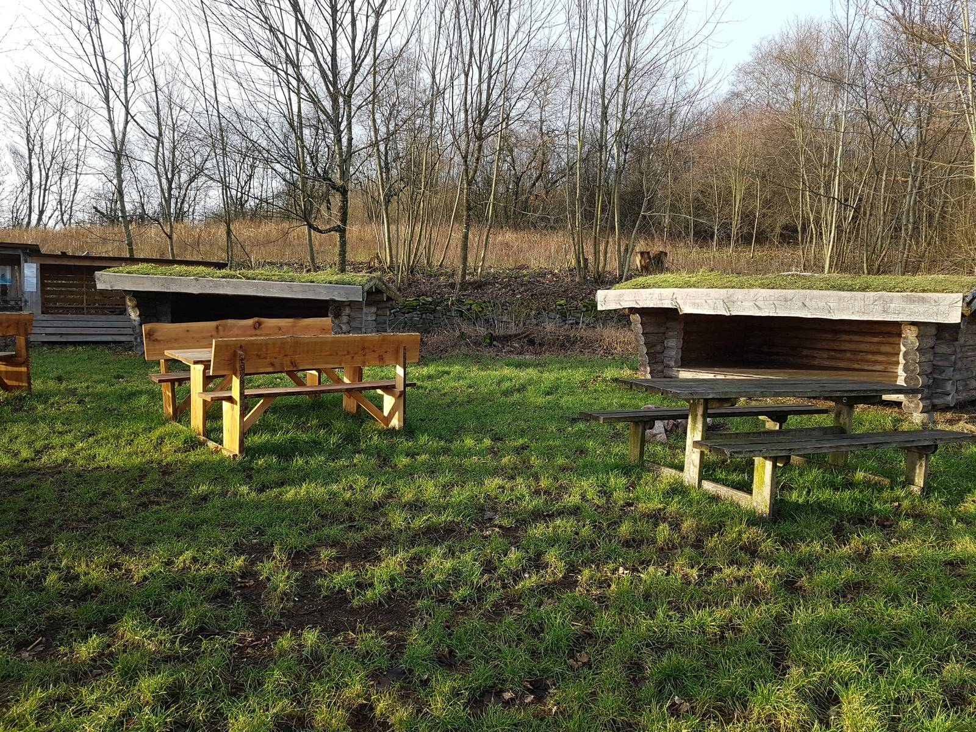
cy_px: 366
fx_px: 733
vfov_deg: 53.1
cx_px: 488
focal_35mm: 26
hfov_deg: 67.3
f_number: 1.7
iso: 50
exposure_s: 1/420
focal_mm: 4.2
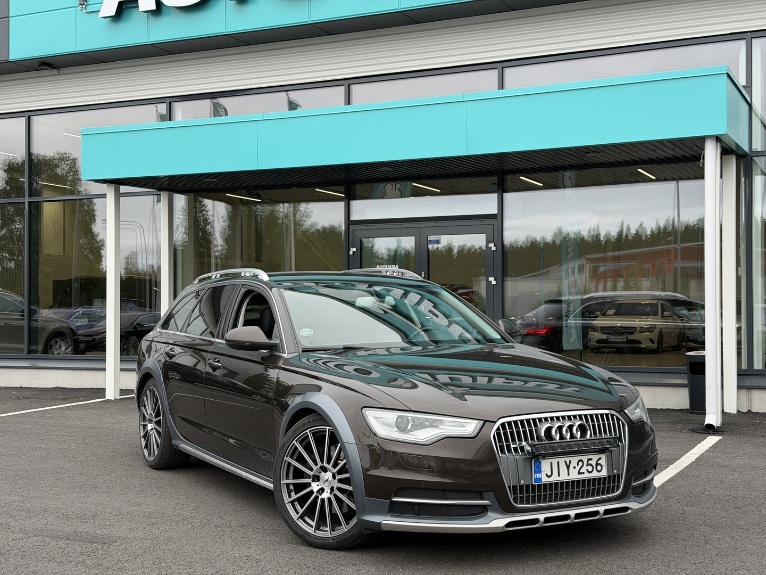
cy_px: 288
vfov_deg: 30.3
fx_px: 1062
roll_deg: -0.4
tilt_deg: +0.5
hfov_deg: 39.7
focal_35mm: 48
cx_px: 383
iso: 64
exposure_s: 1/601
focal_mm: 6.76
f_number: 1.78
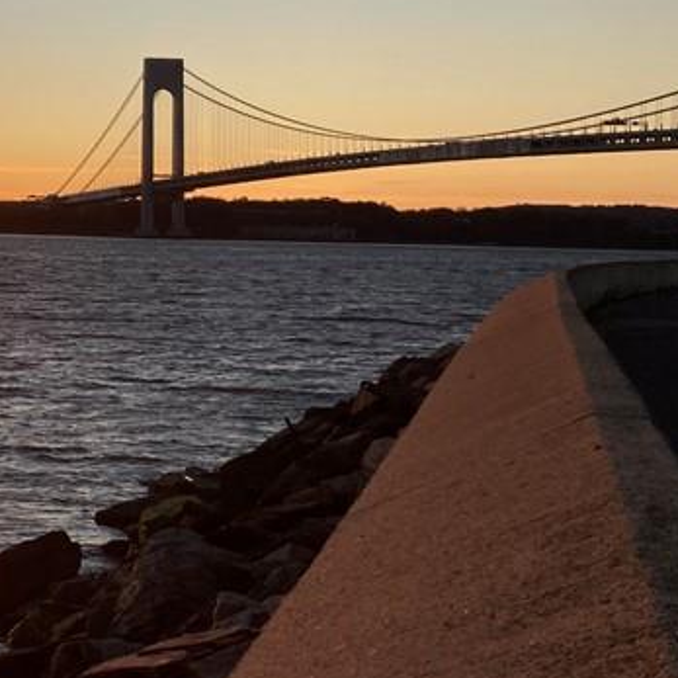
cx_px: -299
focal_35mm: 73
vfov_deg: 23.4
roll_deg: -2.2
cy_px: 145
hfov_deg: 20.7
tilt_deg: +3.7
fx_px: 1618
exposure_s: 1/813
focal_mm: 3.99
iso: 20
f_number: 1.8
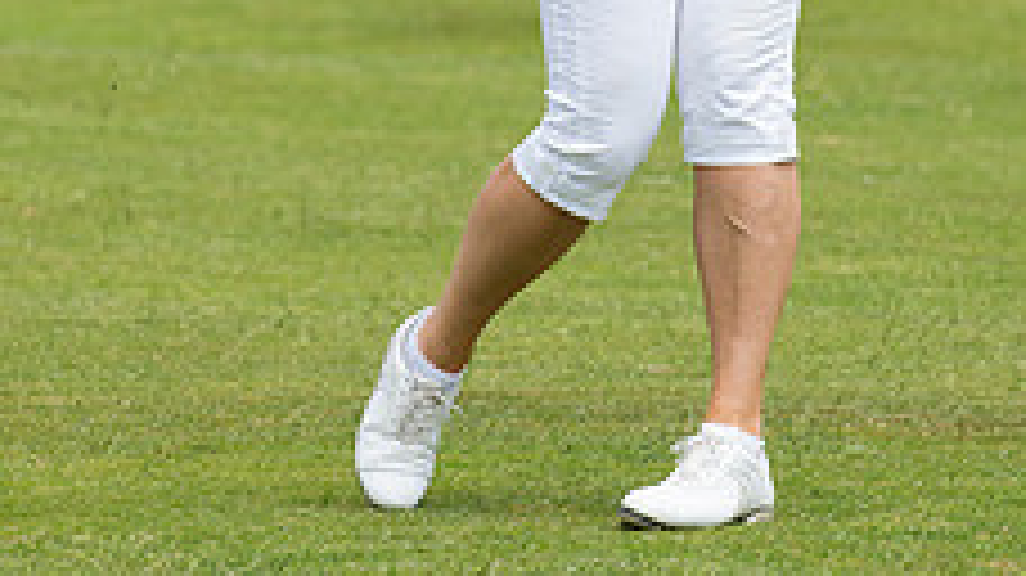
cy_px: -302
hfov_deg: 2.1
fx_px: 28090
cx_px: 565
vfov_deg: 1.2
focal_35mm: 1033
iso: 800
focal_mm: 500
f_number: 10
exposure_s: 1/640
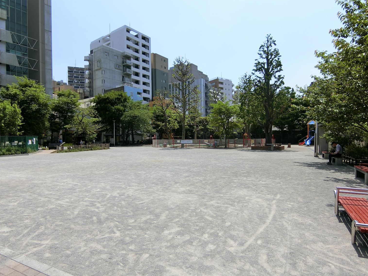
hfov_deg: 81.7
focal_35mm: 20
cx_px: 187
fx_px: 213
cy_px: 139
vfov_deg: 66.0
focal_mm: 4.06
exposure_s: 1/320
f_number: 6.9
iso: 80
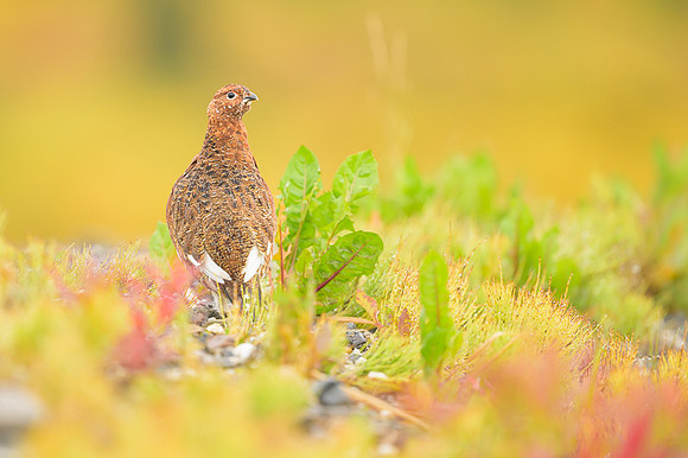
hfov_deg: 4.3
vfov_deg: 2.9
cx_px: 288
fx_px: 9091
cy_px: 188
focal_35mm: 476
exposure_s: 1/800
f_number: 2.8
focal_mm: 400
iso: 1000
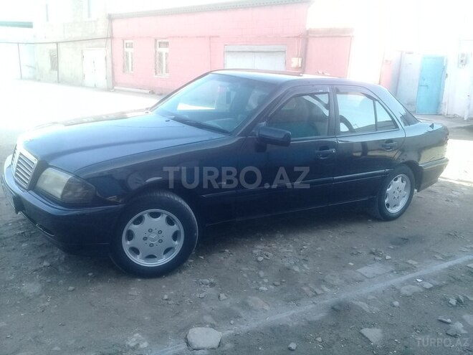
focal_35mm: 31
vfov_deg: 45.4
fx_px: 424
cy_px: 178
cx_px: 236
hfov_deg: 58.4
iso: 64
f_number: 2.2
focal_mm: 3.3
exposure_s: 1/153
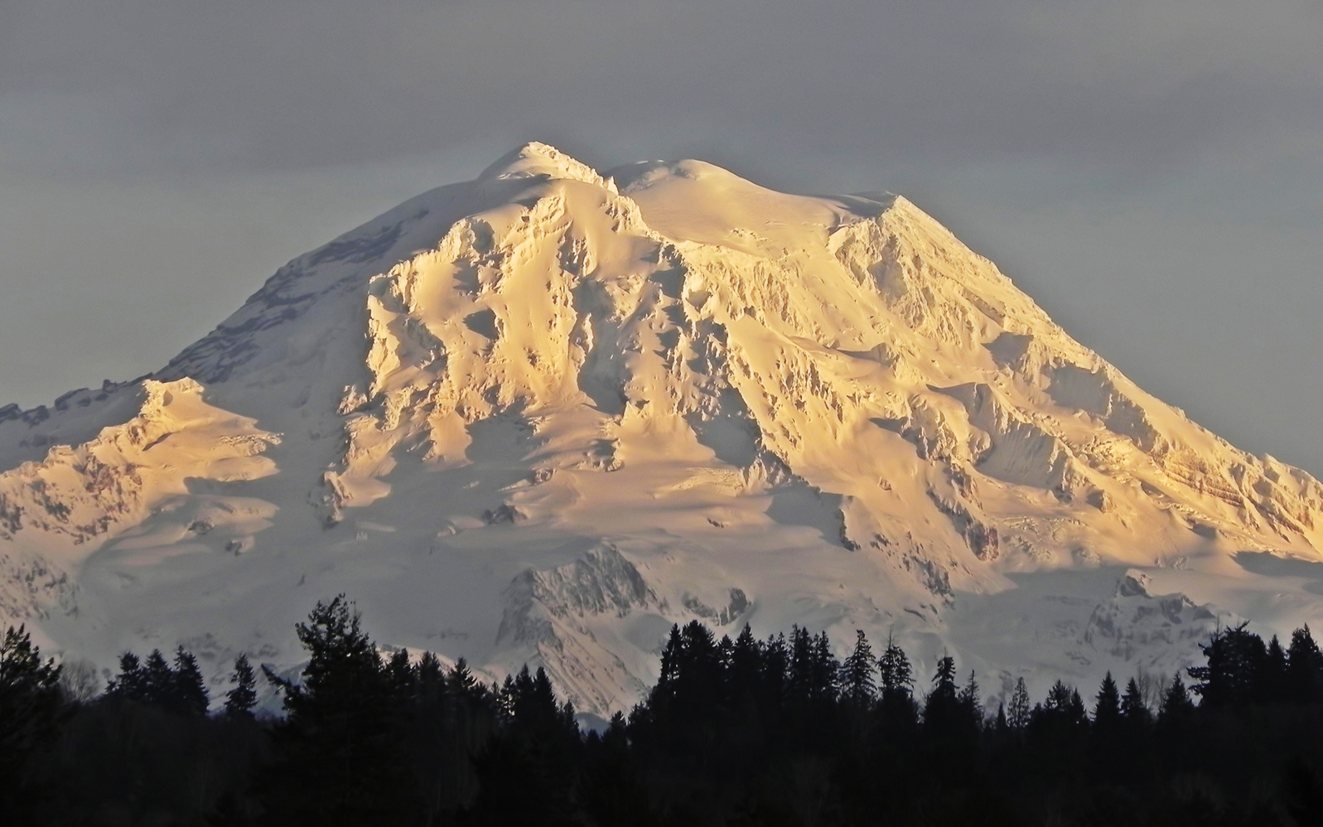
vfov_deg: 4.2
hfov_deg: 6.8
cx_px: 662
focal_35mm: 309
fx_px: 11141
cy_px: 355
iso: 160
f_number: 6.3
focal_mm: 51.8
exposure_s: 1/276
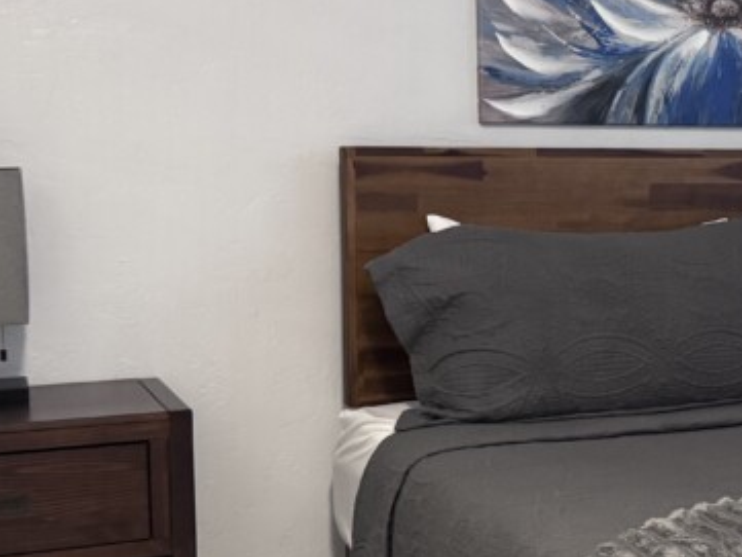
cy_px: 288
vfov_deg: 21.6
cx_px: 756
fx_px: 1458
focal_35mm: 68
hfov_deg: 26.9
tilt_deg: -5.1
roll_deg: -0.3
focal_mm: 6.76
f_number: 1.78
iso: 800
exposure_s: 1/48
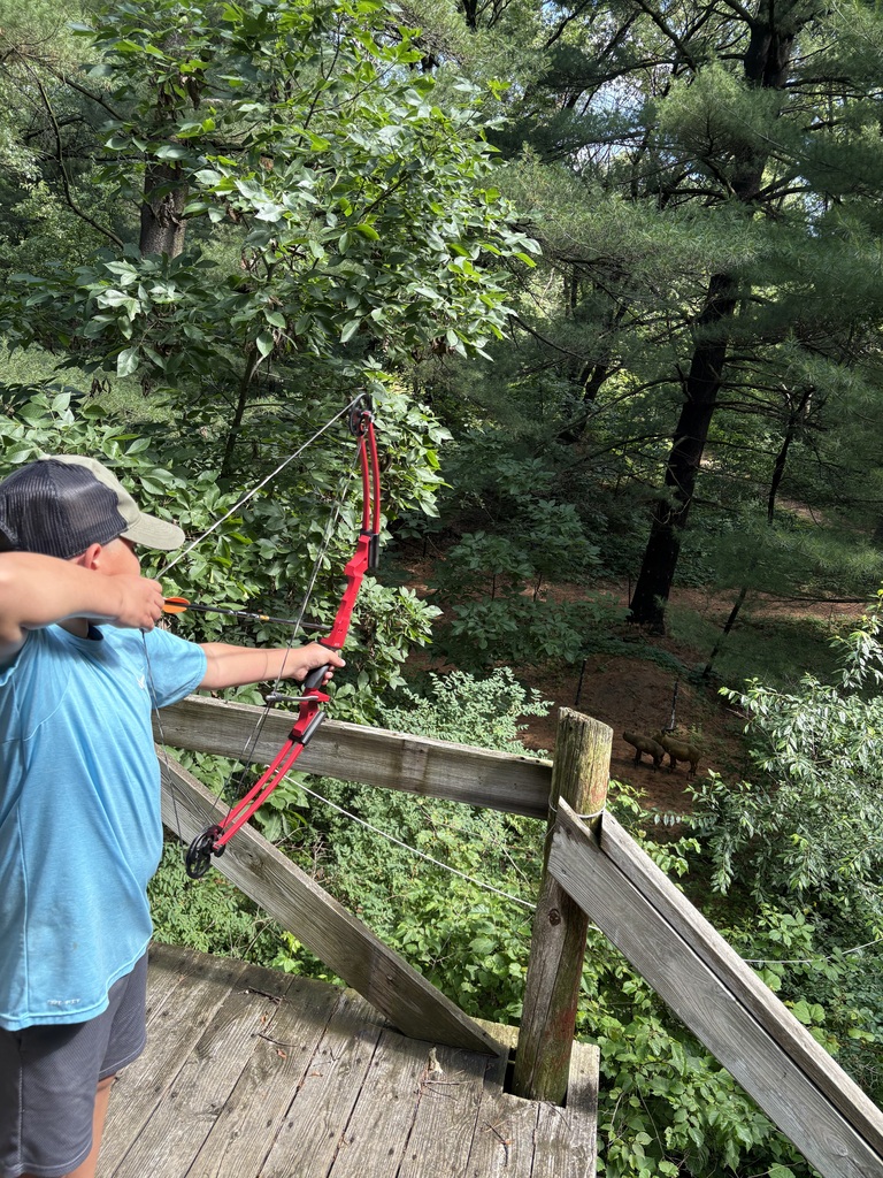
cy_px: 589
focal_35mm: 26
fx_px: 884
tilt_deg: -13.3
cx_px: 442
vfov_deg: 67.3
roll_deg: -7.4
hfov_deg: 53.1
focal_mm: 5.96
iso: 80
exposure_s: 1/242
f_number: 1.6
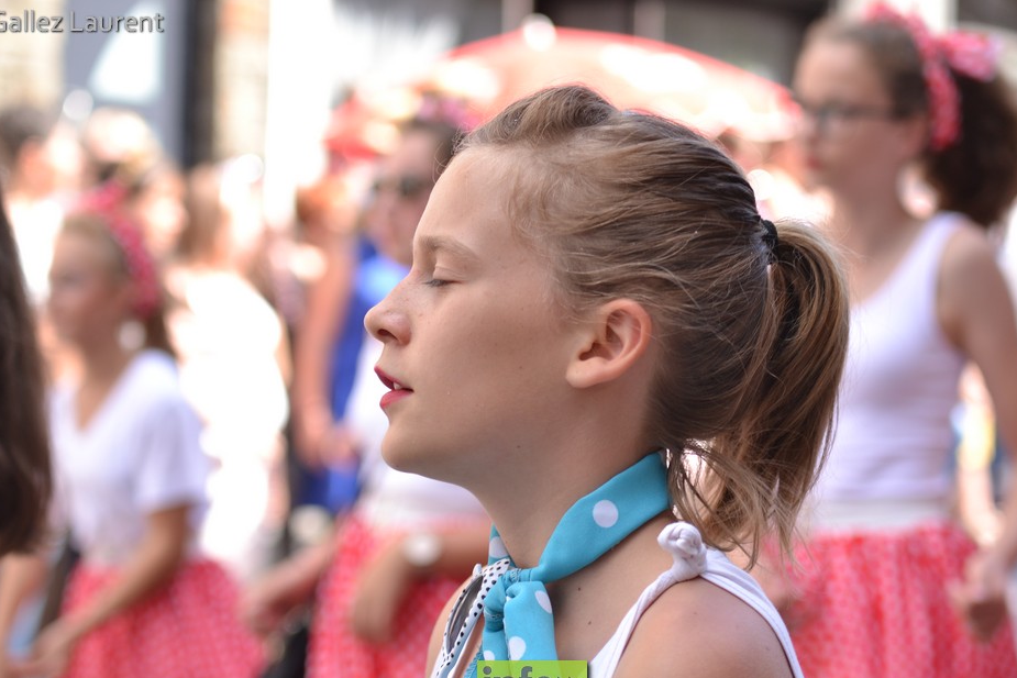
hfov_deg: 21.9
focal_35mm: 93
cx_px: 532
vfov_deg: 14.7
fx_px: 2627
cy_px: 374
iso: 200
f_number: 3.2
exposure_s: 1/500
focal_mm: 56
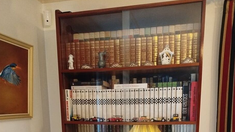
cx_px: 121
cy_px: 155
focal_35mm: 38
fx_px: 237
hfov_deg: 52.8
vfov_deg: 27.7
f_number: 1.7
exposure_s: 1/17
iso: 1000
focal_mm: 5.31
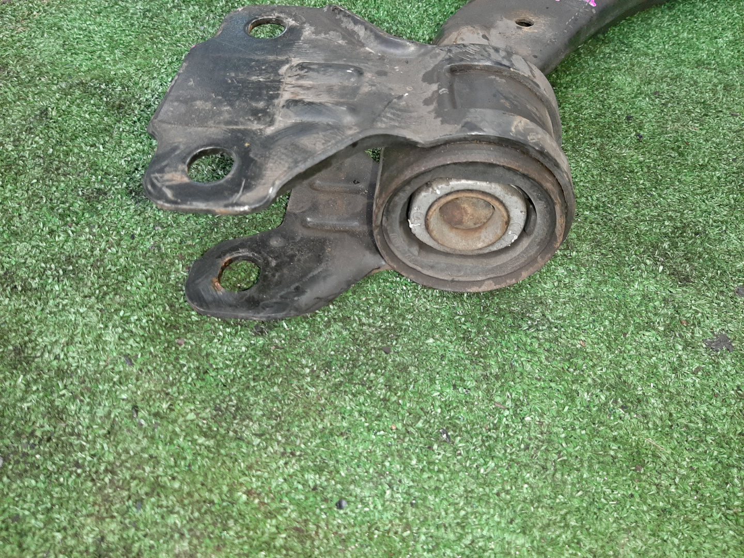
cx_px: 372
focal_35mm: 26
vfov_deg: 53.1
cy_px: 279
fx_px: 559
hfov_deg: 67.3
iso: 167
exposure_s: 1/33
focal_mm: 3.93
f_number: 1.7
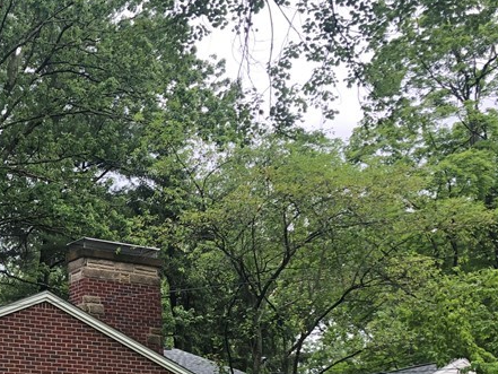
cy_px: 368
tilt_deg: +10.3
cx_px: 3
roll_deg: +1.4
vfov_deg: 21.8
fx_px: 935
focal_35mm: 65
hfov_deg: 28.1
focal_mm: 3.99
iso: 20
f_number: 1.8
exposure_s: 1/274
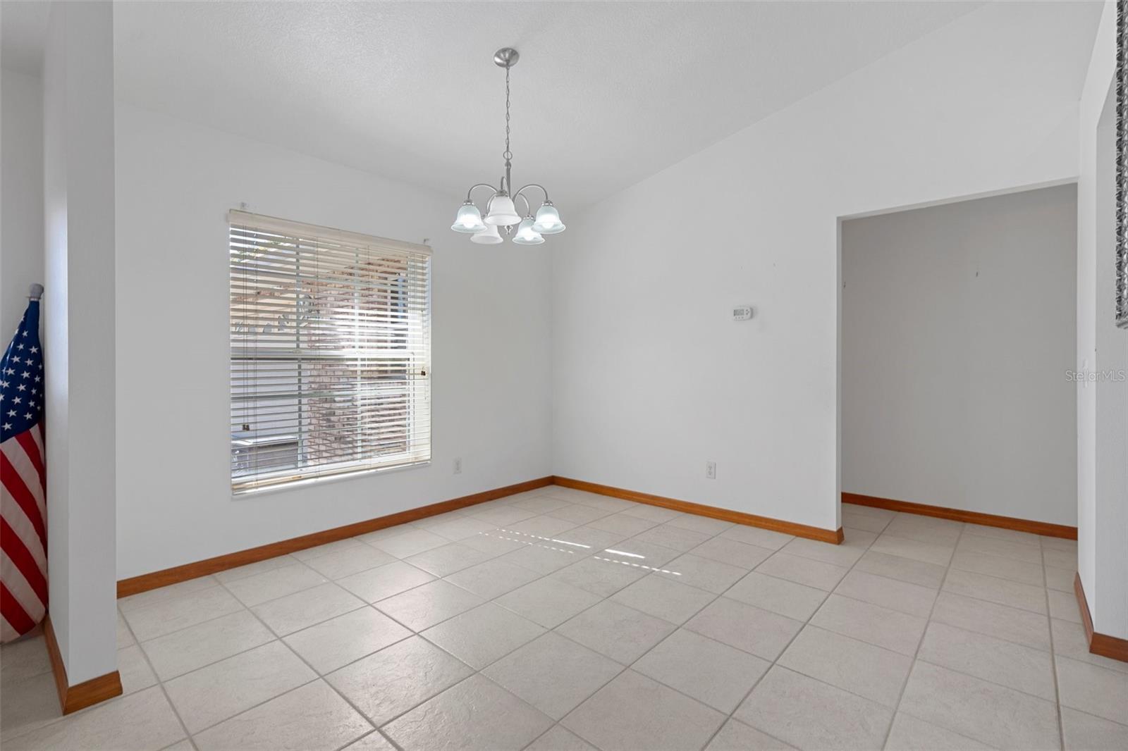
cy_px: 376
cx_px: 564
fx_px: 501
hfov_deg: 96.7
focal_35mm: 16
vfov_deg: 73.7
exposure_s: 1/3
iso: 400
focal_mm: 16
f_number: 8
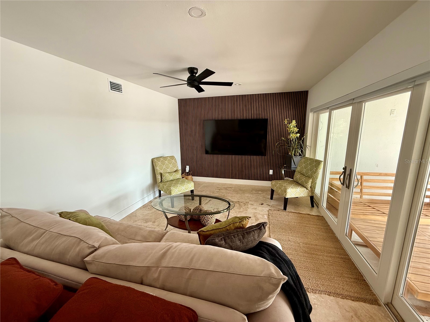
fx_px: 174
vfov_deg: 85.7
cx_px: 215
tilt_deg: -10.3
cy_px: 161
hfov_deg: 102.1
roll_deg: +0.7
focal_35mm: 14
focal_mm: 2.22
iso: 80
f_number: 2.2
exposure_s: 1/99
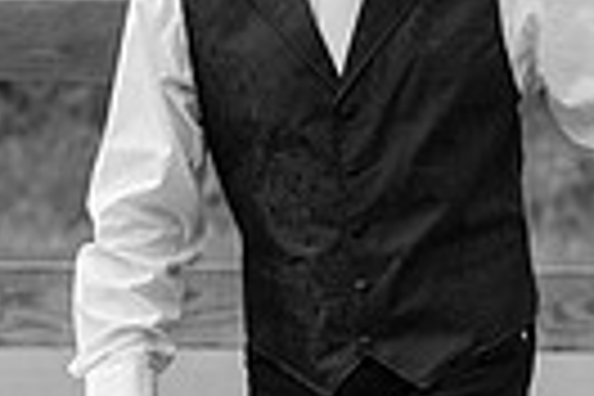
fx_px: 5082
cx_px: 824
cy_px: 358
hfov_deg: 6.6
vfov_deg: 4.5
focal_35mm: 308
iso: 400
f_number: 3.2
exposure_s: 1/200
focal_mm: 70
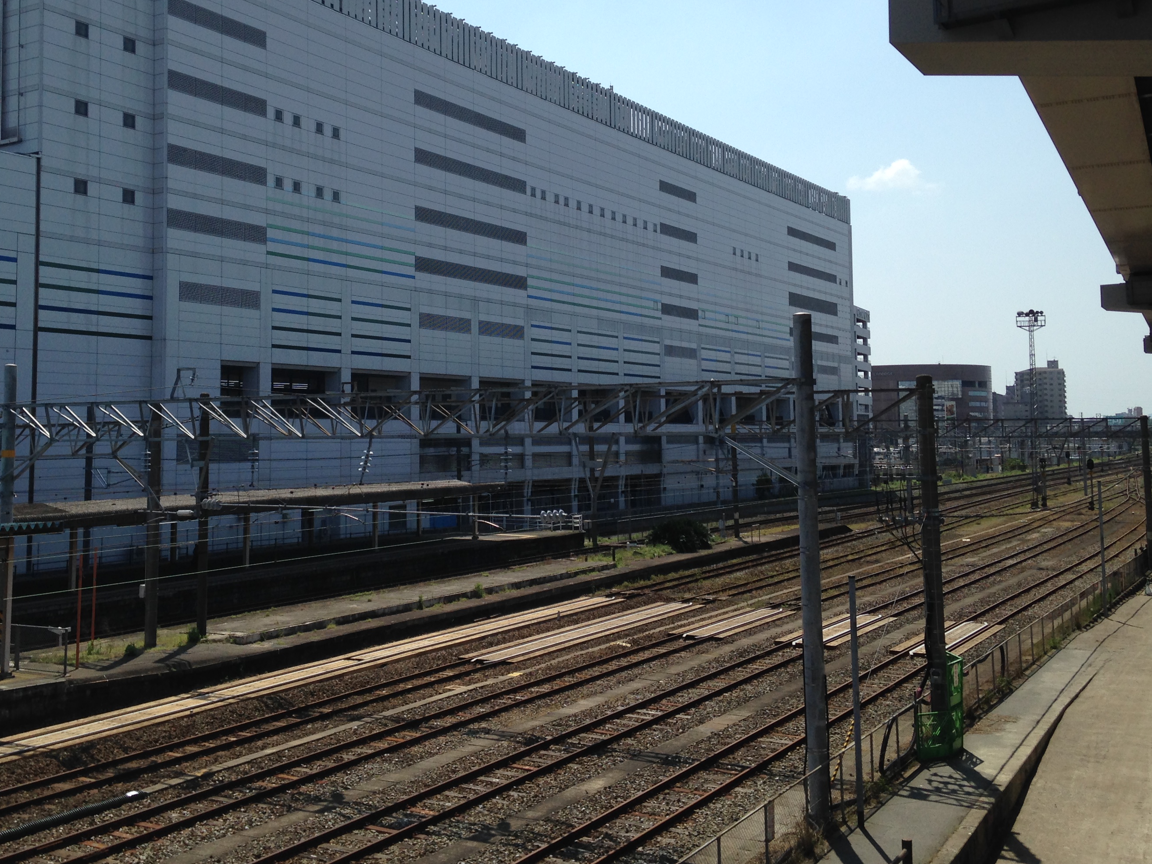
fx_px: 1364
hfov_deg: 45.7
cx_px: 501
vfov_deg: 35.0
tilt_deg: +4.2
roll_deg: -0.5
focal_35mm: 41
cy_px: 350
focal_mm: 4.12
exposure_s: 1/2262
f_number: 2.4
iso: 50
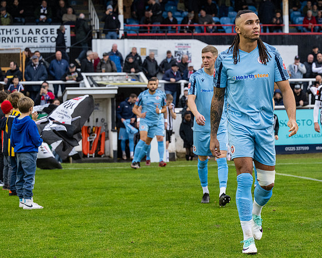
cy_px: 142
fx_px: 937
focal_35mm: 98
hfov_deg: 19.4
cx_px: 237
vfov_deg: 15.6
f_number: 4
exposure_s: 1/400
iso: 2000
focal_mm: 70
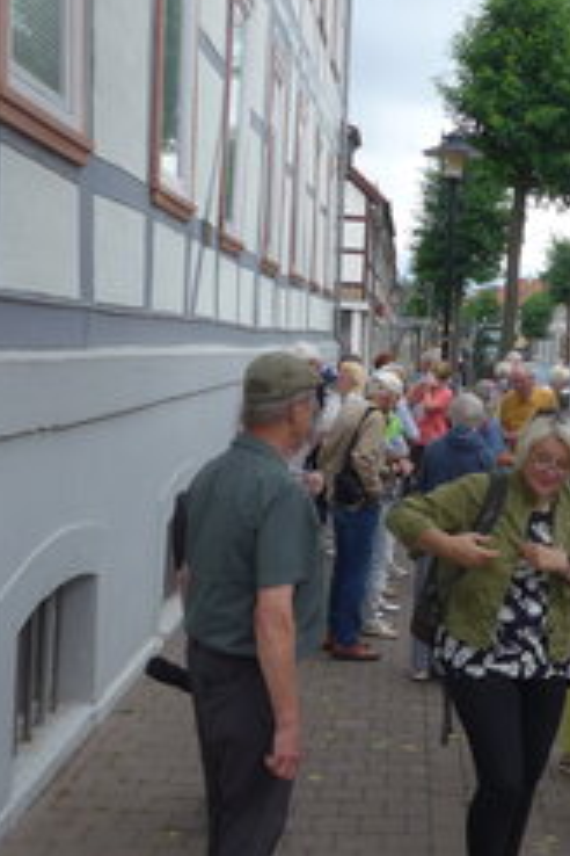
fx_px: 1164
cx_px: 560
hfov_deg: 26.2
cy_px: 411
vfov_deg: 40.3
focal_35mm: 49
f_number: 2.8
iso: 80
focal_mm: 6
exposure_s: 1/320
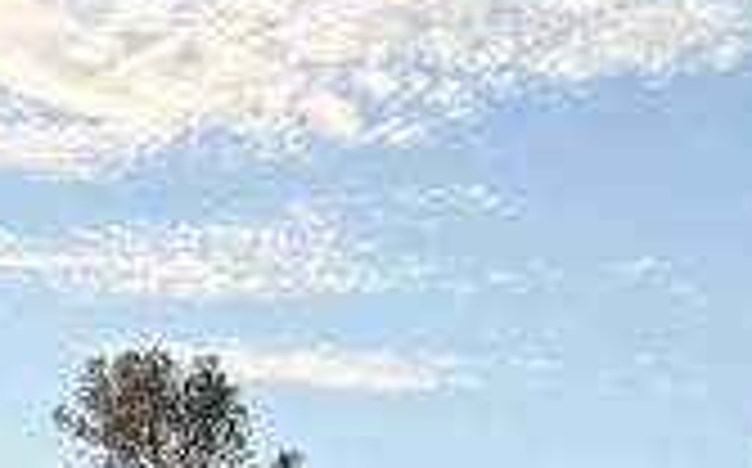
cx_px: 239
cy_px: 796
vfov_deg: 8.1
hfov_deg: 13.4
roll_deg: -1.6
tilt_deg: +3.0
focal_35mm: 156
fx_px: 3194
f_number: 1.78
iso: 80
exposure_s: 1/2169
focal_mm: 6.76
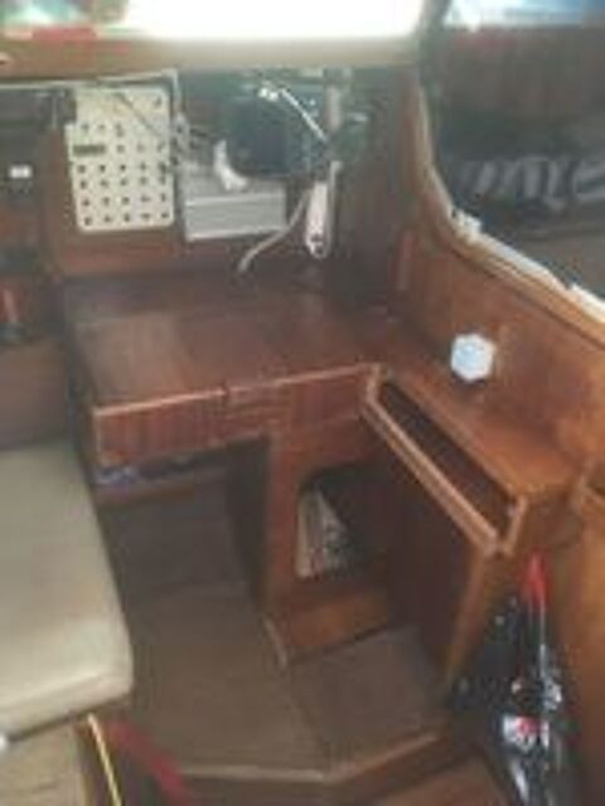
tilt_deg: -32.3
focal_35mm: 29
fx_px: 676
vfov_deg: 61.7
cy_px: 403
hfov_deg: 48.2
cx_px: 302
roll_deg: -1.0
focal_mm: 4.15
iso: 200
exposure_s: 1/33
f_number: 2.2
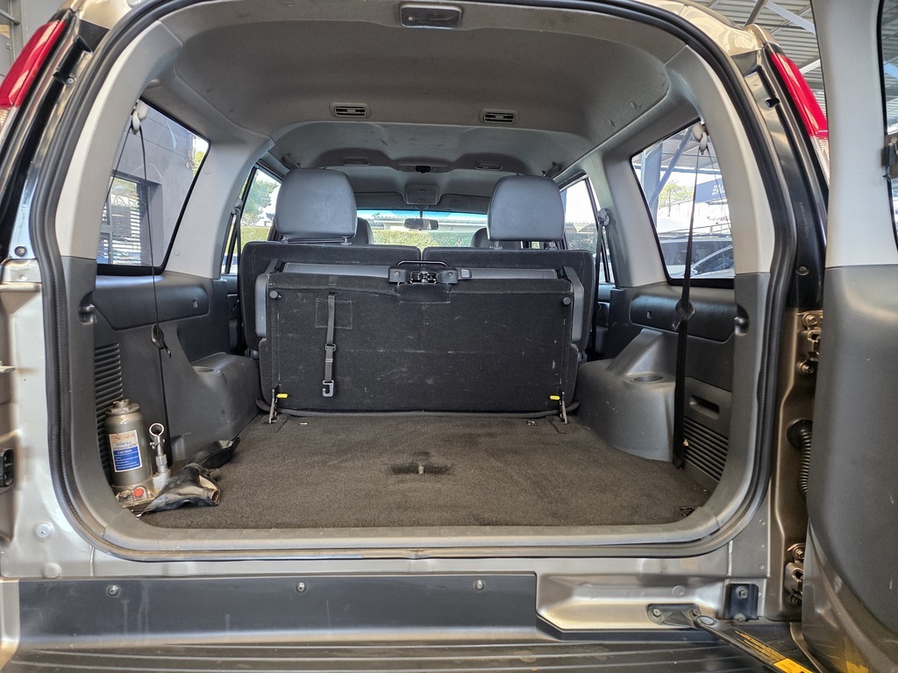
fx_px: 597
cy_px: 336
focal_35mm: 23
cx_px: 449
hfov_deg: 73.9
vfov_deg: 58.9
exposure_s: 1/180
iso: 200
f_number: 1.7
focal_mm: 6.25
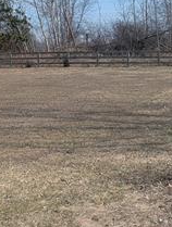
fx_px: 580
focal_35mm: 88
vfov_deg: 21.9
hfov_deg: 16.1
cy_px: 178
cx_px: 219
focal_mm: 6.9
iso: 18
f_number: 1.68
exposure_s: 1/858
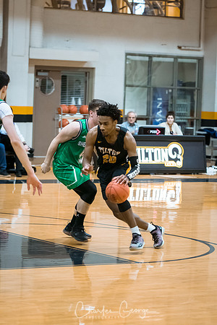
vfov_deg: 14.4
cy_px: 162
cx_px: 108
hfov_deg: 9.6
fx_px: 1288
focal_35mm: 142
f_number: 2.8
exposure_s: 1/400
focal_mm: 95
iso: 3200
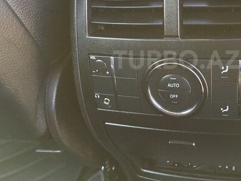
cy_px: 60
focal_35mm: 49
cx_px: 176
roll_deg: +7.2
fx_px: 341
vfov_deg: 29.4
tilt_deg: -27.9
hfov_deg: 38.1
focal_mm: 4.15
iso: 200
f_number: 2.2
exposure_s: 1/17
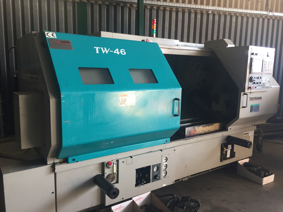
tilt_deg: -8.7
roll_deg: -2.0
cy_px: 106
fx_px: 237
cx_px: 142
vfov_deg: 48.2
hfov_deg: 61.7
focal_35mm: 29
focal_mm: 4.15
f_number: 2.2
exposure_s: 1/33
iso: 50
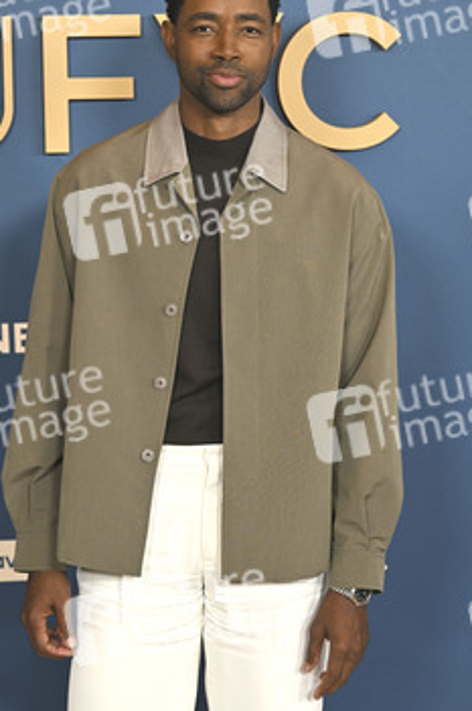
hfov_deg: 15.1
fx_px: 1775
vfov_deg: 22.6
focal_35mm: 90
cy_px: 314
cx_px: 227
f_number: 5
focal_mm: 79
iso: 2000
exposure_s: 1/320
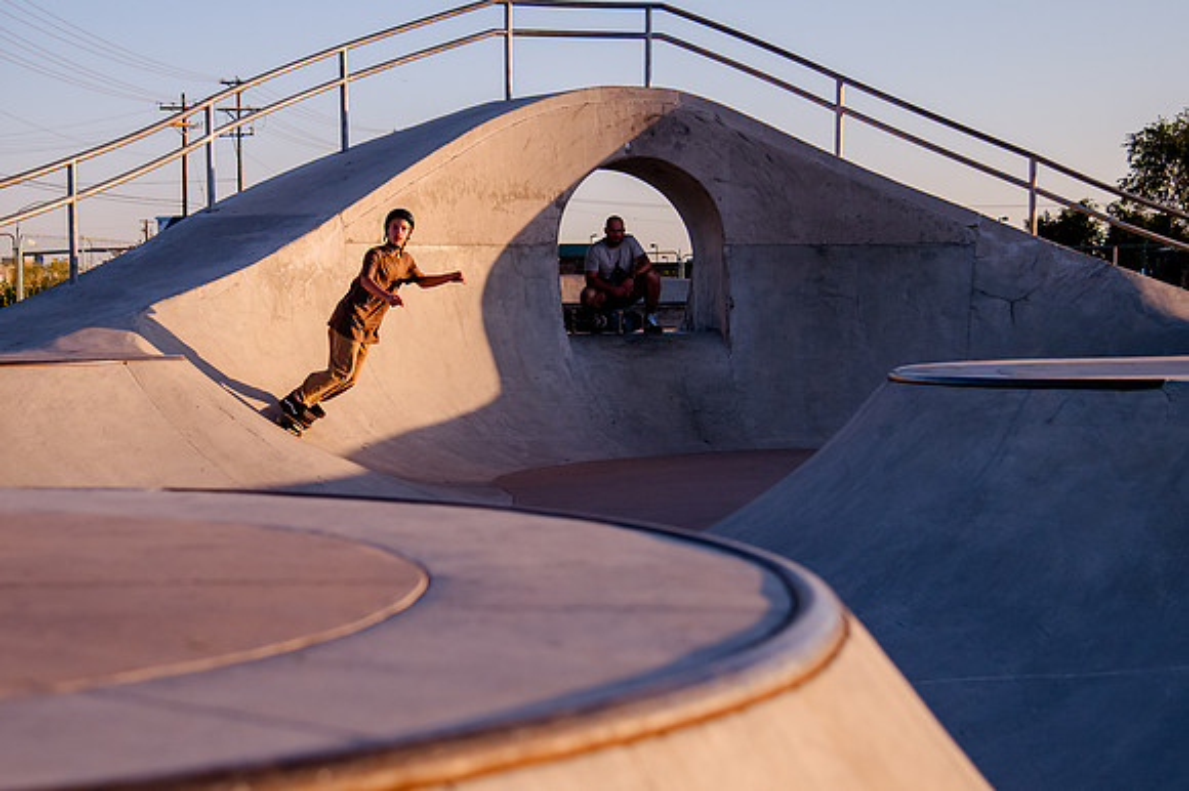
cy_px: 392
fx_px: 2265
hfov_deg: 29.4
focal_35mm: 69
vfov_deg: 19.8
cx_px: 494
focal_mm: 48
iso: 1000
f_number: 4
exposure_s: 1/3200
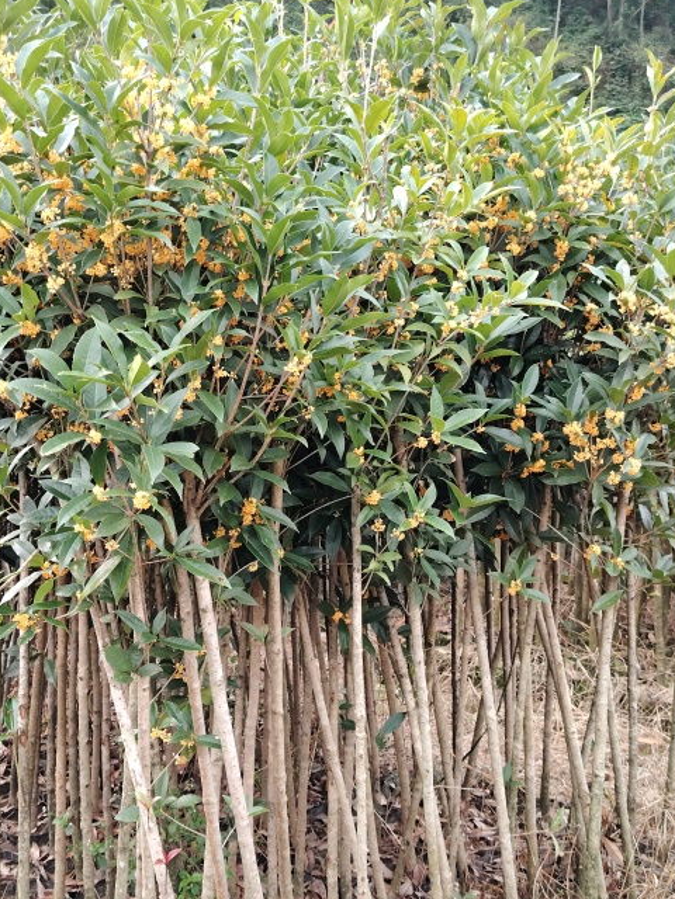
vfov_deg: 46.7
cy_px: 494
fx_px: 1040
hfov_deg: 35.8
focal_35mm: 40
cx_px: 264
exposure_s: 1/400
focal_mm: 5.25
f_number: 1.75
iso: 675
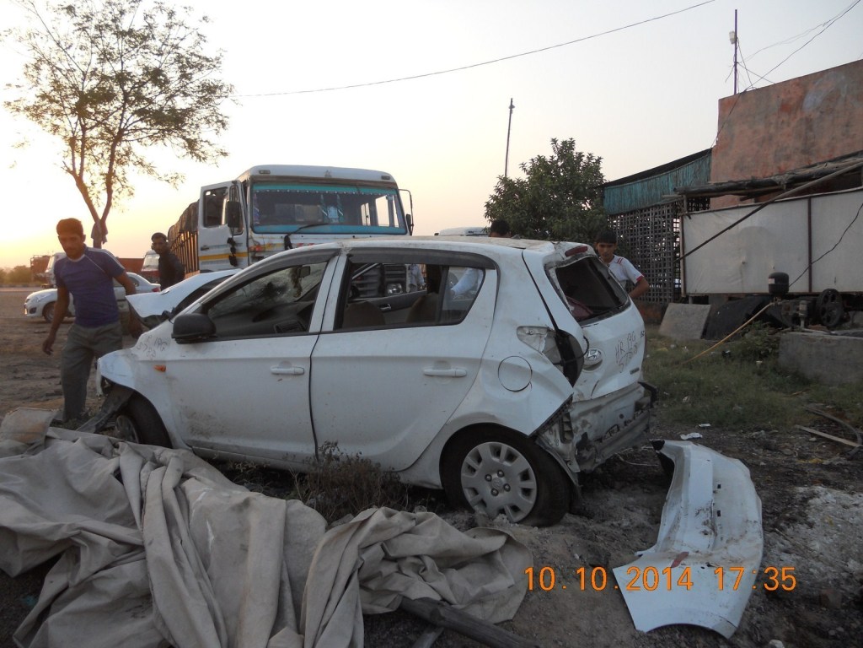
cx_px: 432
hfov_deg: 65.3
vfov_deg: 51.4
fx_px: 673
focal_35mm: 27
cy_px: 324
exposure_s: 1/160
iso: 80
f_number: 3.2
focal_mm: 4.9
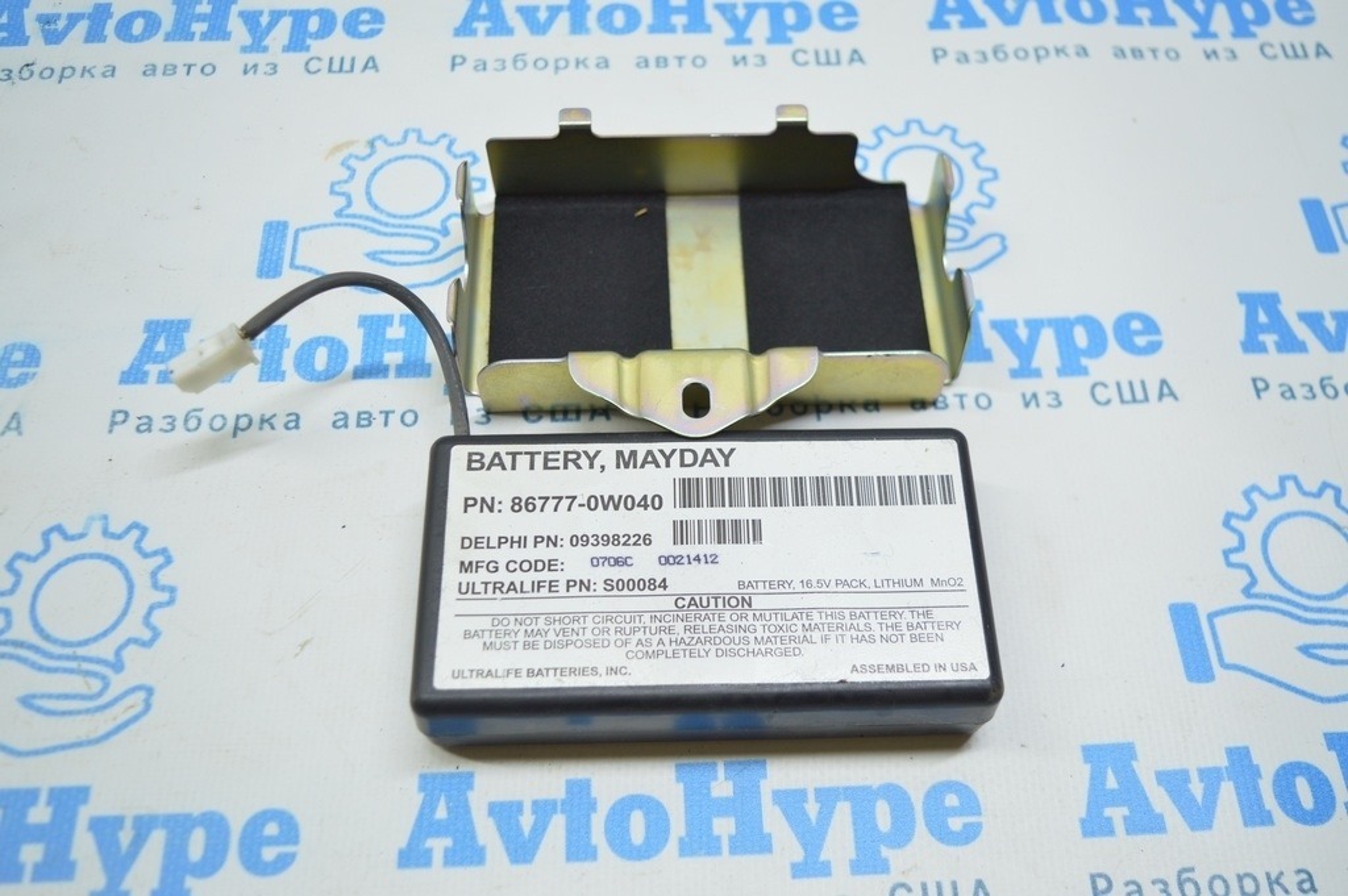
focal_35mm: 34
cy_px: 448
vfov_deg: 38.3
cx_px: 674
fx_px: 1291
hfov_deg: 55.1
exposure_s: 1/60
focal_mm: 23
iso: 400
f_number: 3.8
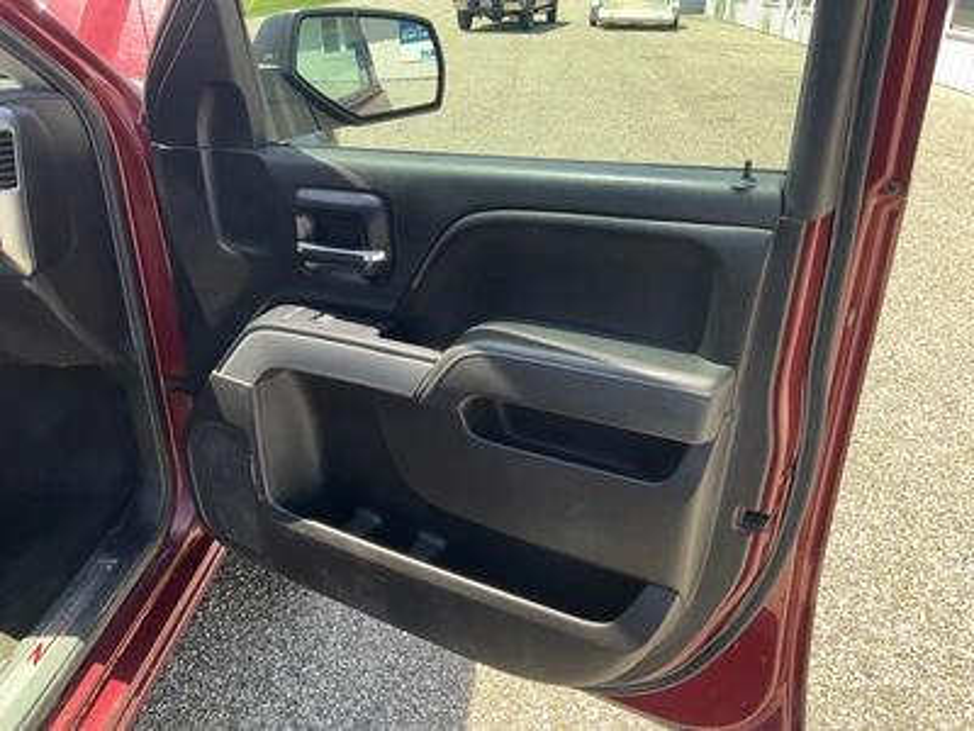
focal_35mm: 29
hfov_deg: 61.7
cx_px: 487
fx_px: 816
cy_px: 366
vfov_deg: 48.2
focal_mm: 3
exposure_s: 1/178
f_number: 1.8
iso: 20
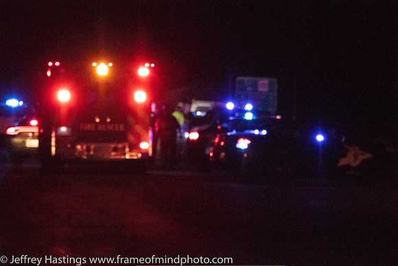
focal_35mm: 262
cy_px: 133
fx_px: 2903
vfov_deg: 5.2
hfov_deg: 7.8
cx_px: 199
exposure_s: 1/2500
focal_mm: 175
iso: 16000
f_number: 5.3
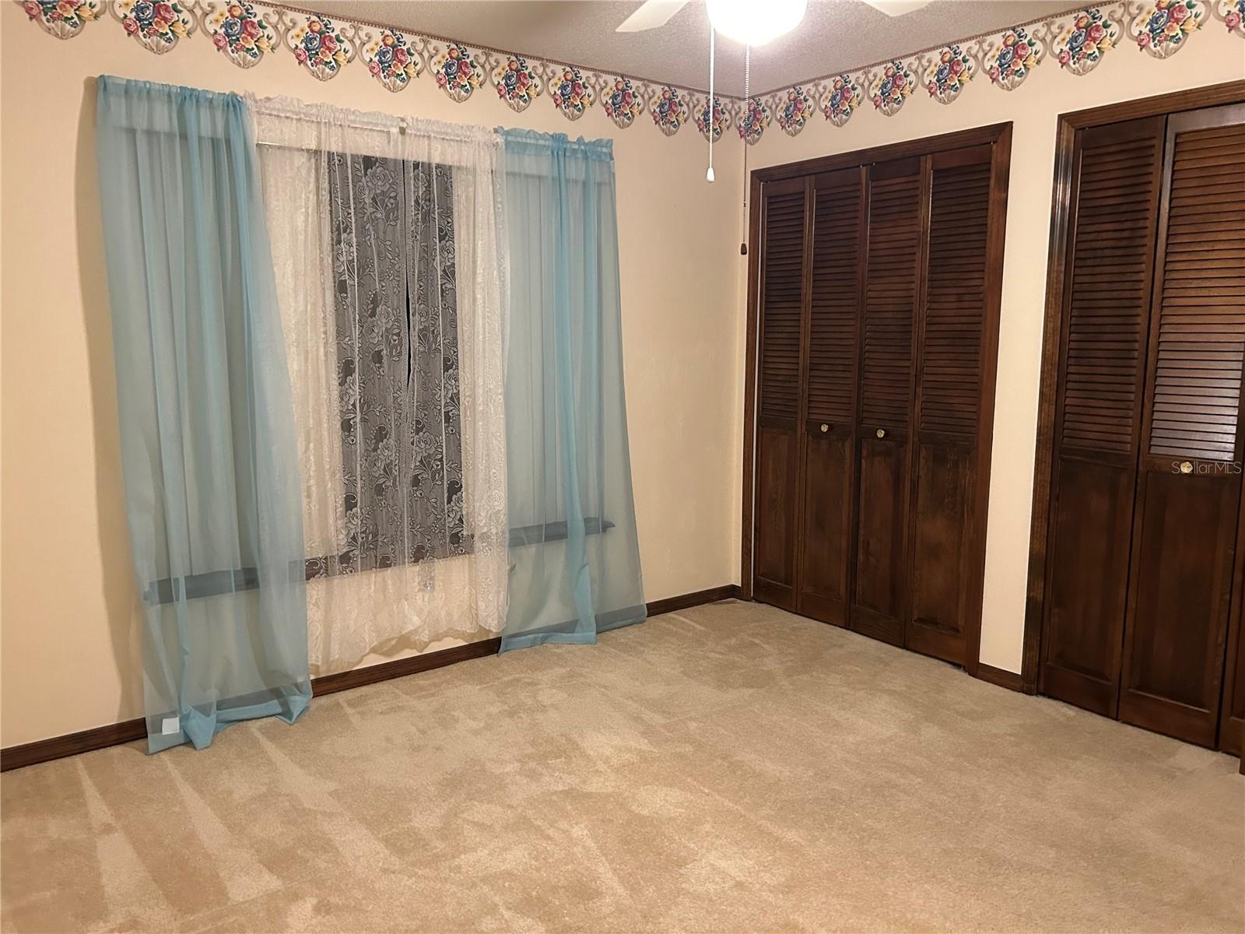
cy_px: 467
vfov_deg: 53.1
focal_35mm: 26
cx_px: 622
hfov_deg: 67.3
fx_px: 935
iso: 500
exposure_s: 1/40
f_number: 1.5
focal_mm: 5.7
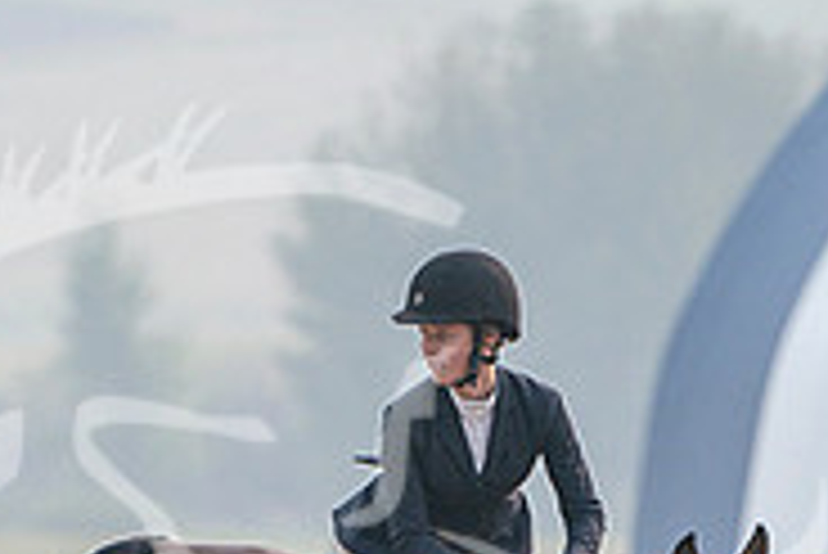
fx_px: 25918
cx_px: 378
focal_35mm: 1126
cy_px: 772
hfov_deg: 1.8
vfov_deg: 1.2
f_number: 5.6
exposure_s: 1/1000
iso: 500
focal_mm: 358
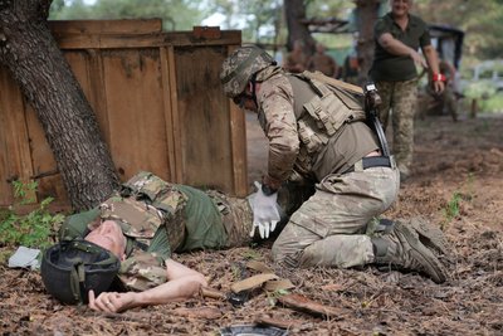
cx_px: 252
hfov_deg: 31.4
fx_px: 894
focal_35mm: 64
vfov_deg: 21.3
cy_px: 168
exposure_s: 1/200
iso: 80
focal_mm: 64
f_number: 2.8
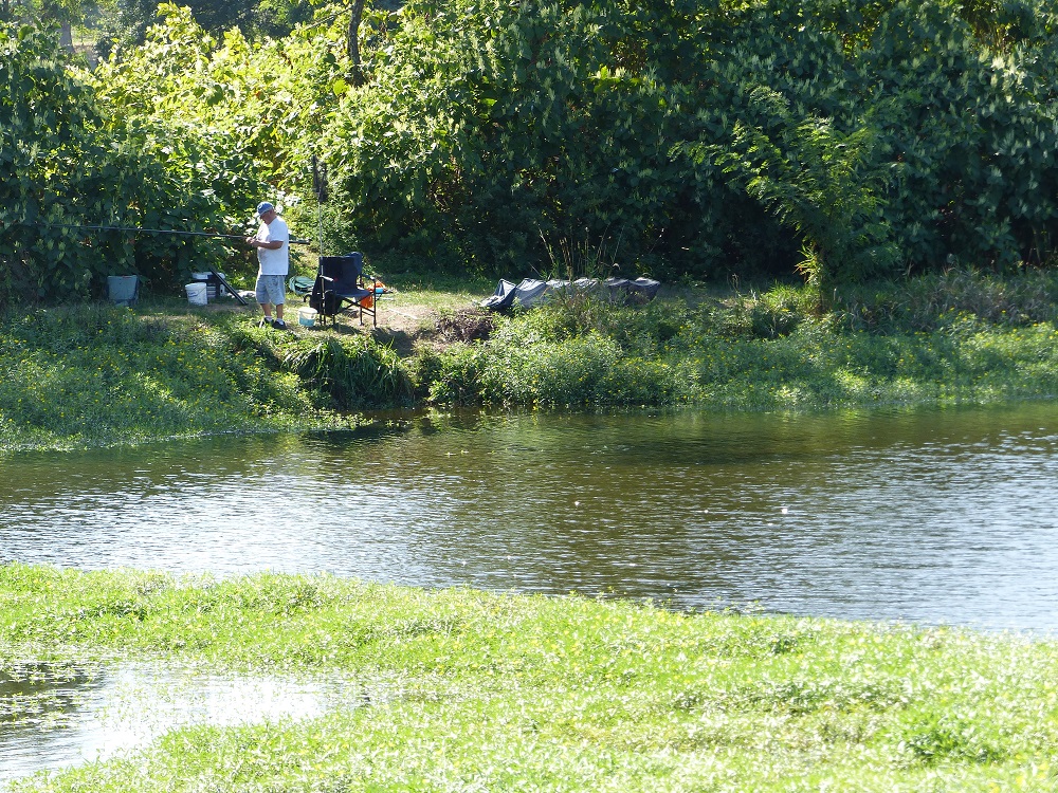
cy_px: 396
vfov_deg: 7.3
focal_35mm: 204
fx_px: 6235
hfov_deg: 9.7
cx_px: 529
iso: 100
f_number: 4
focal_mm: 36.7
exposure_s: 1/250
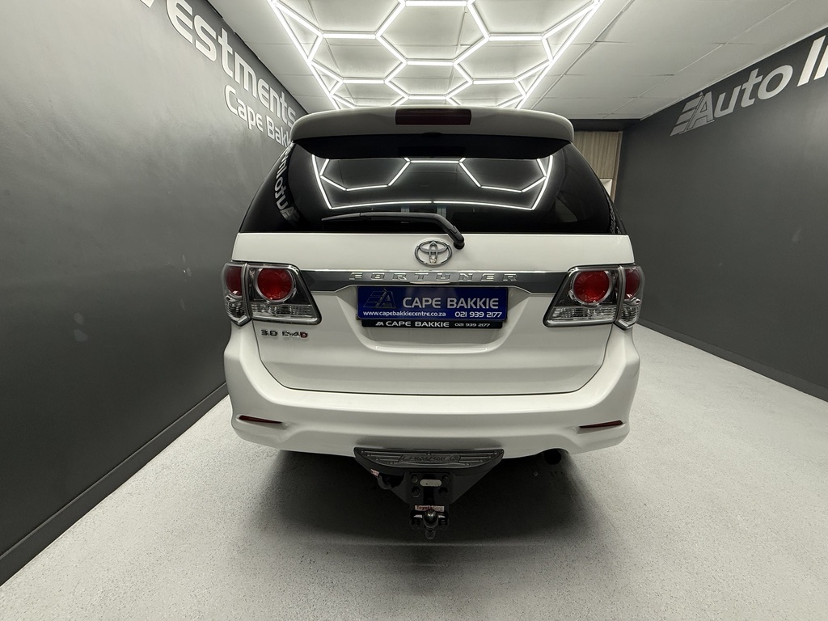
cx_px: 414
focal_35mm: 14
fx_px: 335
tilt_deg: -13.5
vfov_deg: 85.7
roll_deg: -0.3
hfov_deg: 102.1
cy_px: 310
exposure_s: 1/100
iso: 200
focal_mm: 2.22
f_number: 2.2
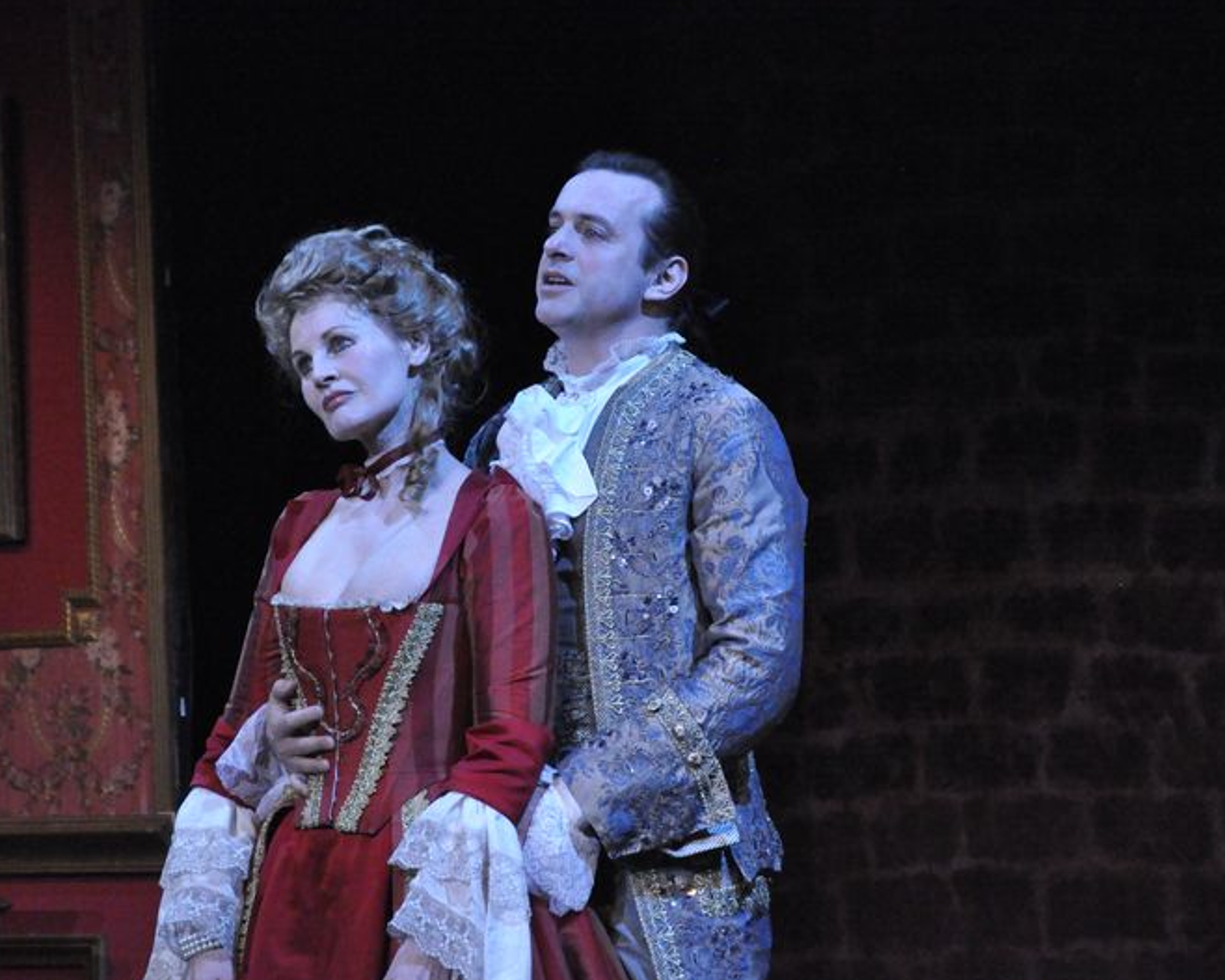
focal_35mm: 180
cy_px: 489
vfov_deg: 8.6
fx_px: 6508
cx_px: 577
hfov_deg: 10.8
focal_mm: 105
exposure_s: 1/60
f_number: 5.6
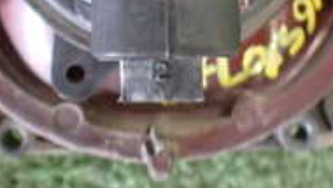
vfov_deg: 11.1
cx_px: 154
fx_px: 910
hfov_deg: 20.7
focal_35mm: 103
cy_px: -141
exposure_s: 1/30
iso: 1000
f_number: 2.3
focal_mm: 5.4
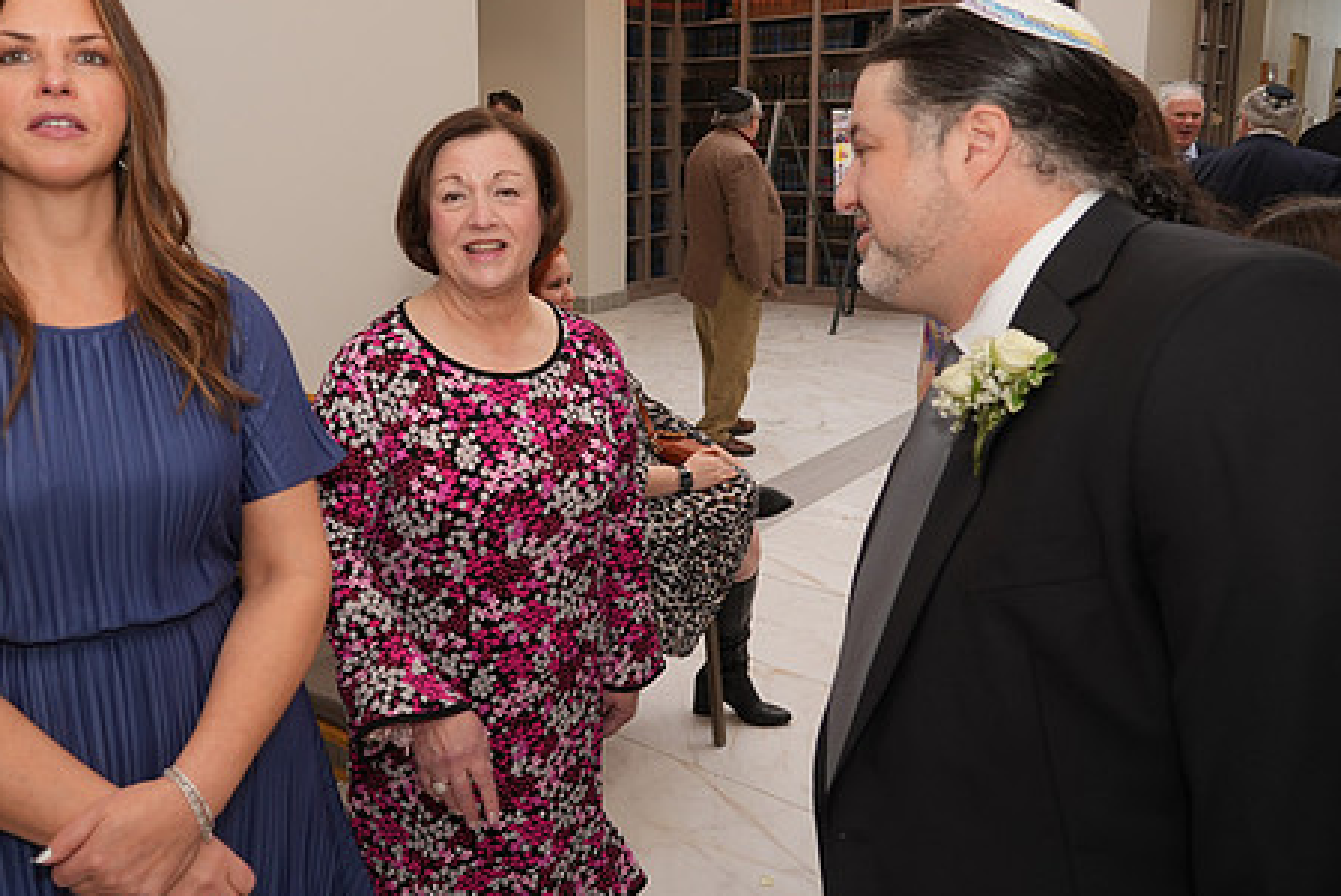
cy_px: 348
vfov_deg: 42.1
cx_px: 493
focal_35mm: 31
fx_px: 1155
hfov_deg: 59.4
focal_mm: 24
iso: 250
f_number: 5
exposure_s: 1/100
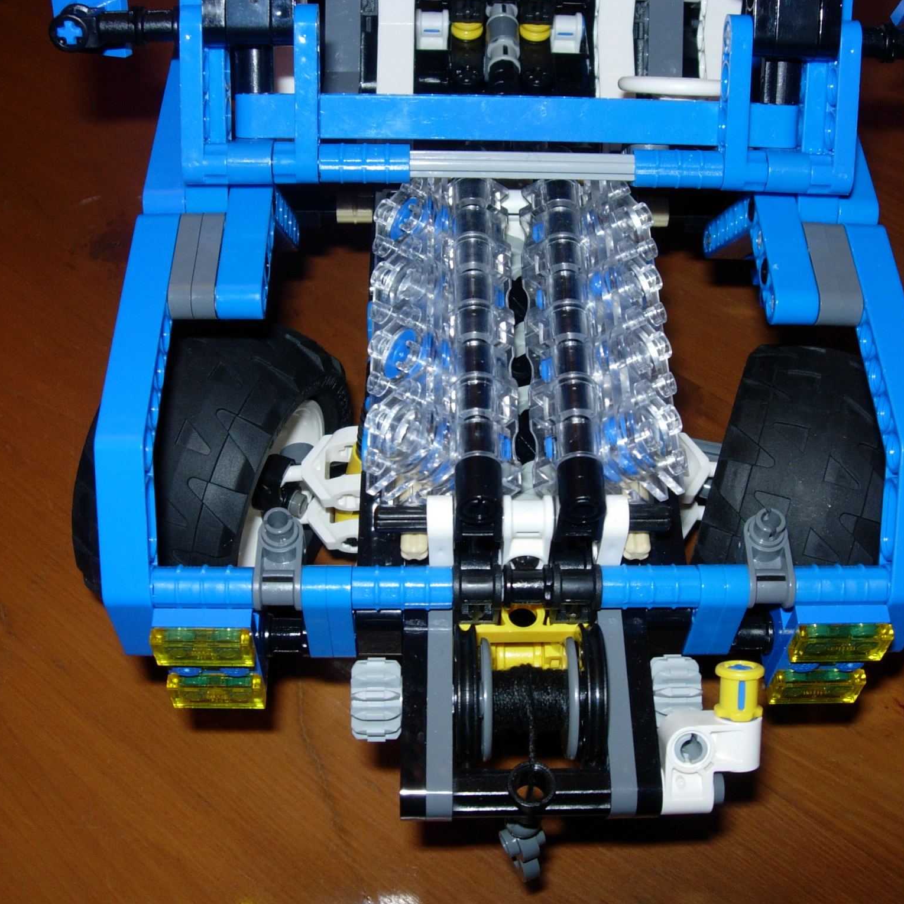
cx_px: 523
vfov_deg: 37.6
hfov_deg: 37.5
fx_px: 1330
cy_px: 451
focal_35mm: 45
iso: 79
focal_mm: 7.8
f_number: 4.8
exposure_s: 1/64
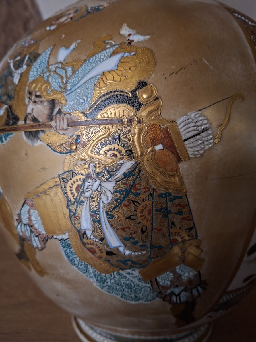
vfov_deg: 73.9
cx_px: 128
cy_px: 171
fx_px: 227
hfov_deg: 58.9
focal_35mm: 23
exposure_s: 1/20
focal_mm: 5.54
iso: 800
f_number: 1.8
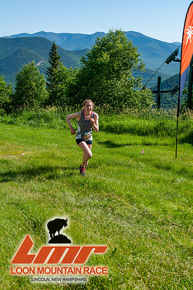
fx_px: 411
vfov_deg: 38.9
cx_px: 96
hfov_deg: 26.4
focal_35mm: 51
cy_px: 145
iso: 200
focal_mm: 34
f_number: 8
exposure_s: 1/400
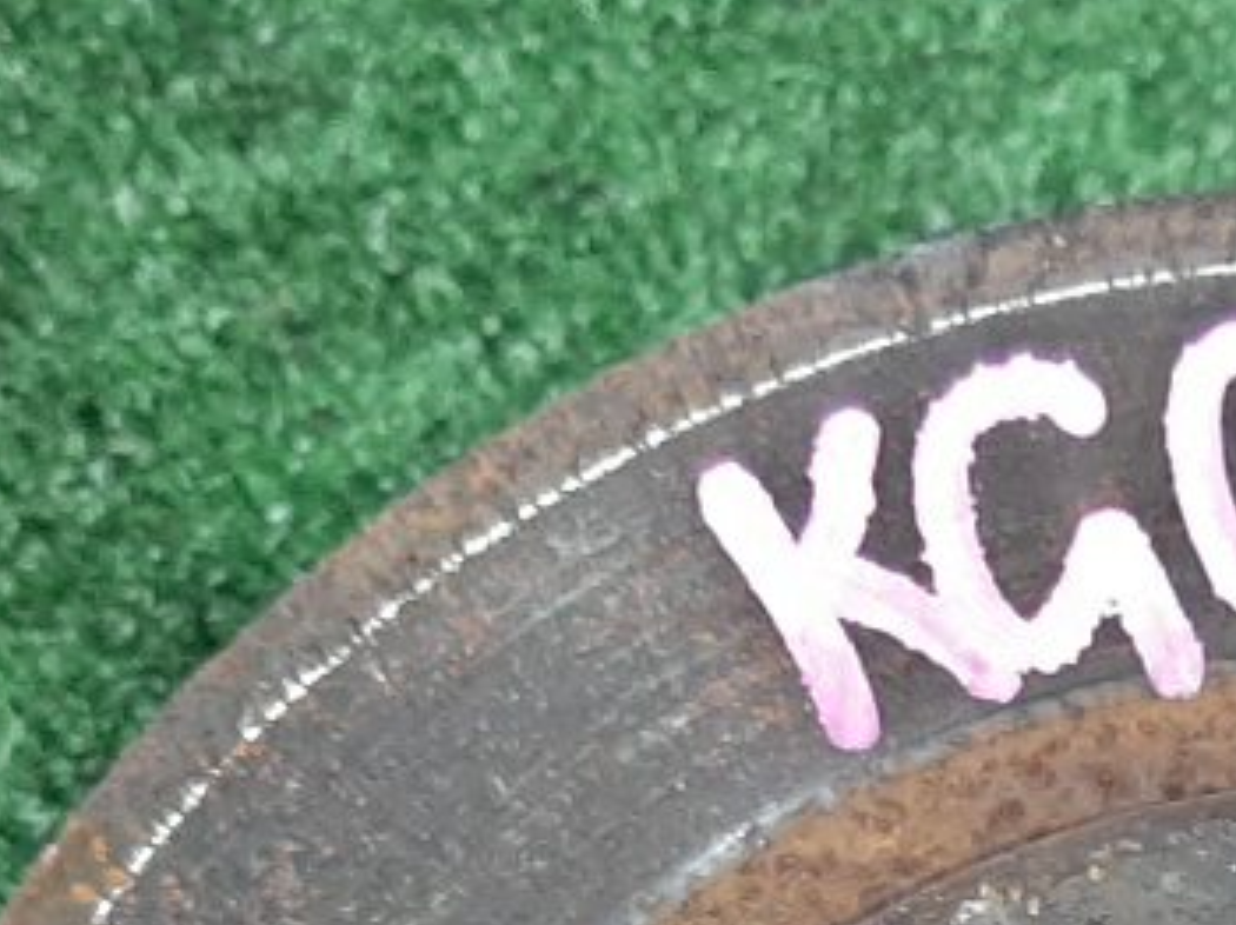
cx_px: 1141
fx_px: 3818
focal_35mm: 107
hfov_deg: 18.1
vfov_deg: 12.5
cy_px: 1733
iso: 194
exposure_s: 1/50
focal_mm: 3.93
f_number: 1.7
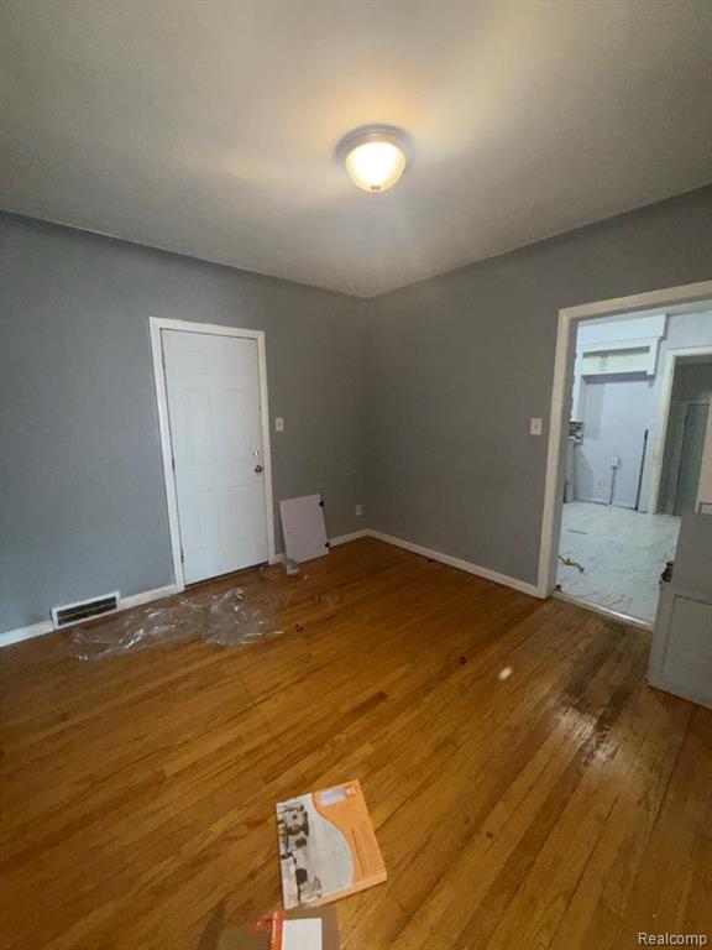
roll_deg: +0.6
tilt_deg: -10.0
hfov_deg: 85.7
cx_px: 356
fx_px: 384
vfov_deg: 102.1
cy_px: 475
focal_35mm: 14
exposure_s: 1/60
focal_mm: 2.22
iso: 400
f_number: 2.2
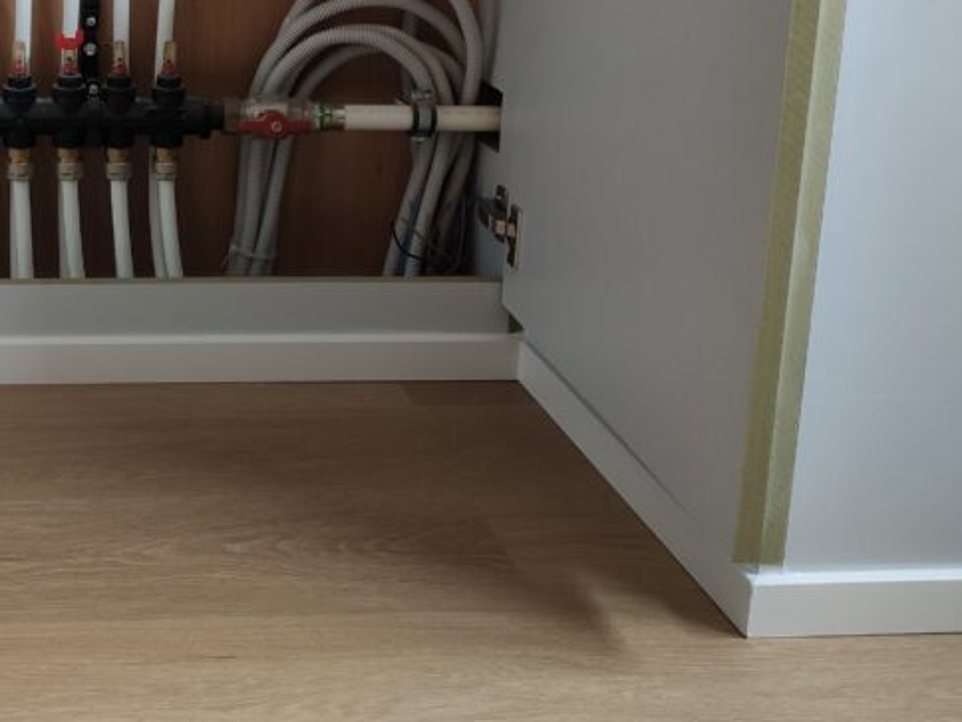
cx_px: 62
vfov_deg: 25.7
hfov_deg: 32.8
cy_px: 74
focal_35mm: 55
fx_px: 1528
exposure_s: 1/50
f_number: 1.75
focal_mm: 4.77
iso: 288
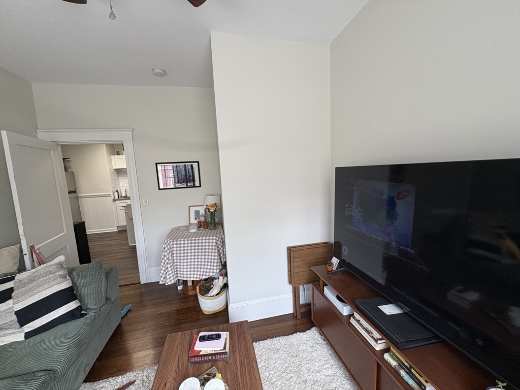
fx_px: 210
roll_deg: +2.9
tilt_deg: -6.5
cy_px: 195
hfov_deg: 102.1
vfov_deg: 85.7
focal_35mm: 14
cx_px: 260
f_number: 2.2
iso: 125
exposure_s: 1/99
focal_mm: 2.22
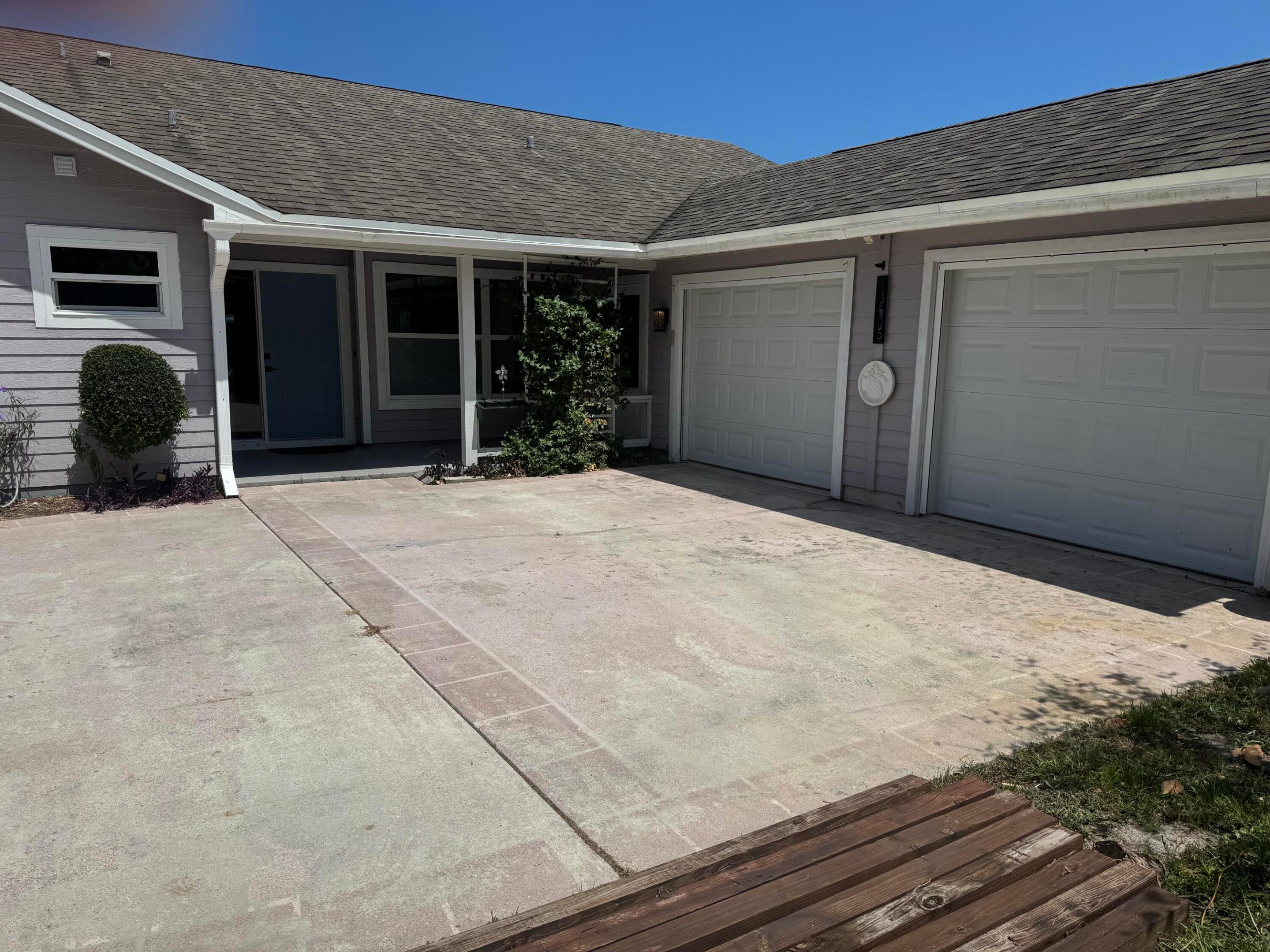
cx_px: 635
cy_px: 476
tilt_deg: -8.5
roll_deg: -1.0
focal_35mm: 24
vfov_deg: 56.8
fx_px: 881
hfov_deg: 71.6
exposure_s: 1/10417
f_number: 1.78
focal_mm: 6.76
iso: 80
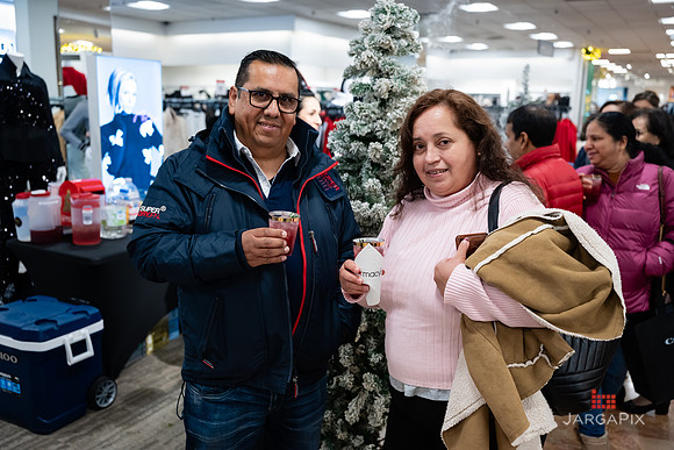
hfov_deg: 55.6
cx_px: 337
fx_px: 639
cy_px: 225
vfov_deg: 38.8
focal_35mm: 34
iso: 1000
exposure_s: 1/125
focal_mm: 34
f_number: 3.2
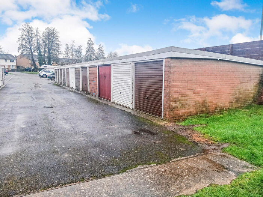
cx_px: 132
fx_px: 198
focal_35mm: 26
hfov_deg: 67.3
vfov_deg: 53.1
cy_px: 98
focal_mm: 3.98
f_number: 1.8
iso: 25
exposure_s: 1/110
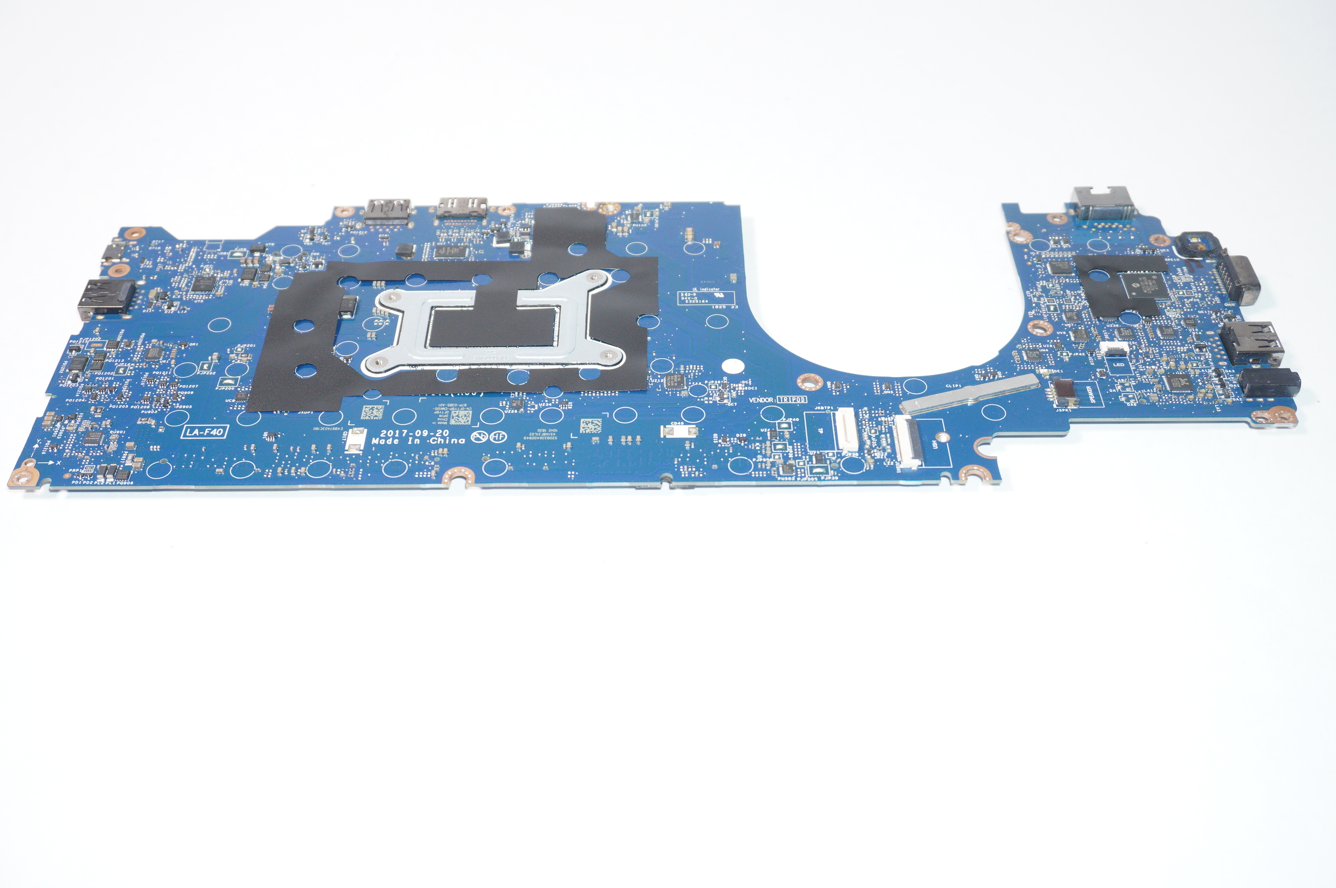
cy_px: 444
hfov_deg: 49.6
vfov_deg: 34.1
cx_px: 668
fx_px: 1446
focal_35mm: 39
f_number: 5
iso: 640
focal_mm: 26
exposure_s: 1/160
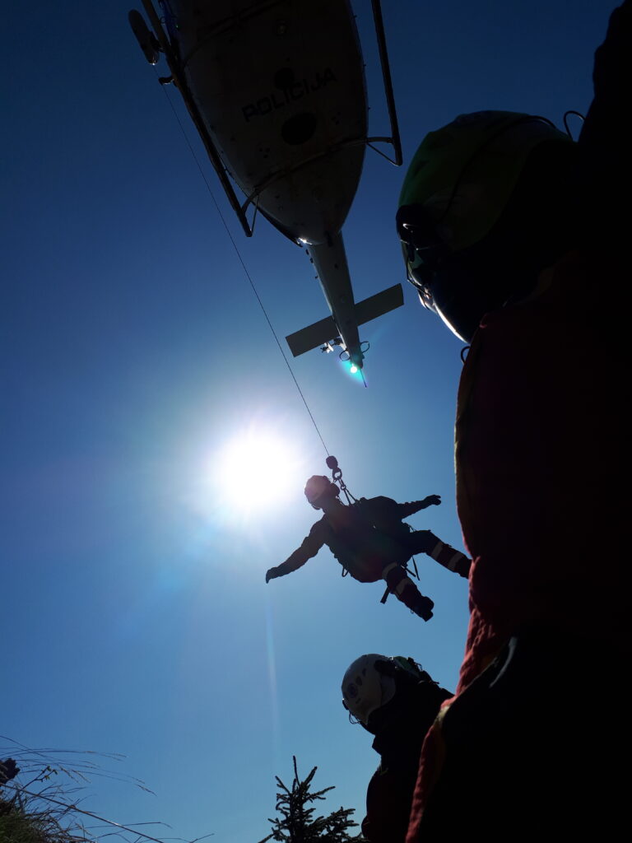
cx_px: 316
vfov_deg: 65.3
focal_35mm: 27
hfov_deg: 51.4
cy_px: 422
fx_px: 657
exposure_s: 1/6329
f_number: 1.9
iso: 40
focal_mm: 3.6
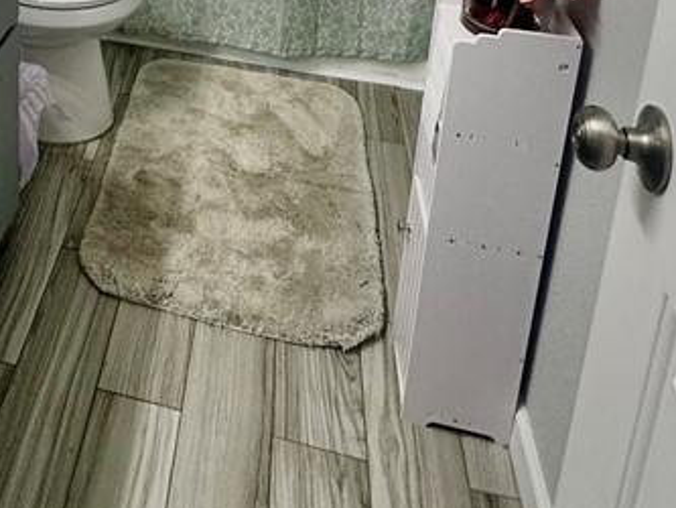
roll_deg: -0.9
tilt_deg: -14.7
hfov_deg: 40.5
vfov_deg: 27.2
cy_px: -179
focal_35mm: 43
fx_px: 840
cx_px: 65
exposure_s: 1/120
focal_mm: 2.22
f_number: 2.2
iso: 125
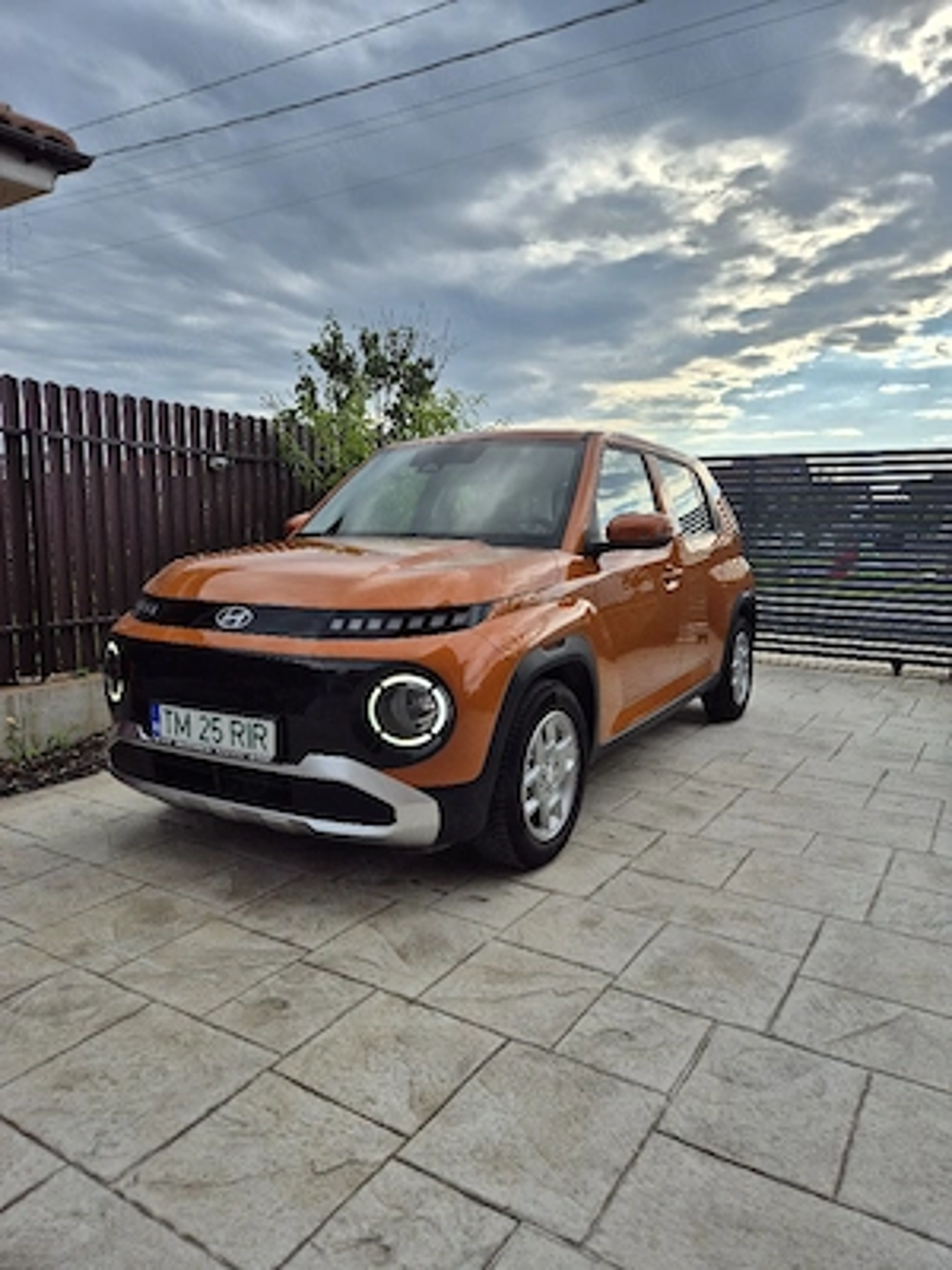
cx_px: 476
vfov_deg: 73.9
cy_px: 635
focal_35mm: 23
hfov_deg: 58.9
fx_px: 843
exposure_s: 1/2500
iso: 25
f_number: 1.8
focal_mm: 5.4
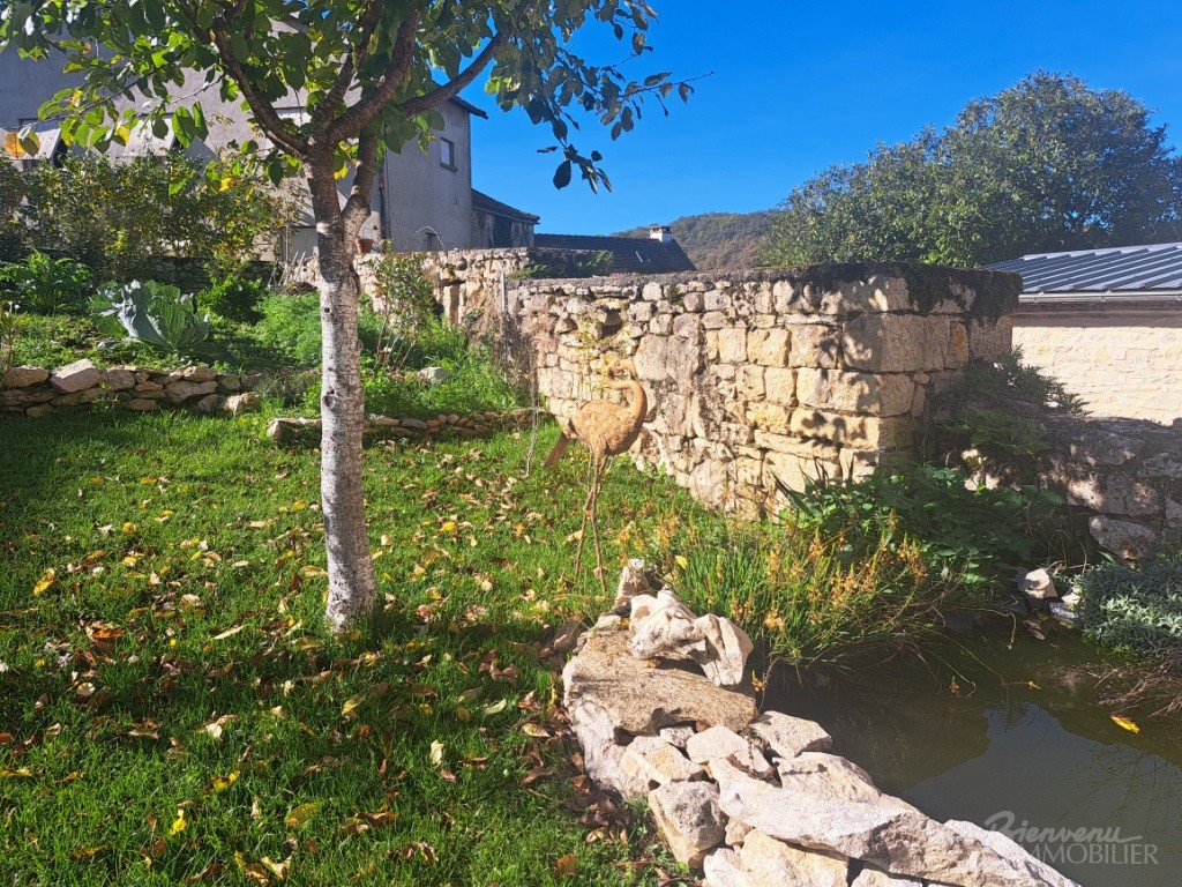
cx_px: 591
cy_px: 444
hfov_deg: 71.6
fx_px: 820
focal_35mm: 24
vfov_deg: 56.8
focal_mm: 5.23
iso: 50
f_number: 1.8
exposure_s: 1/952
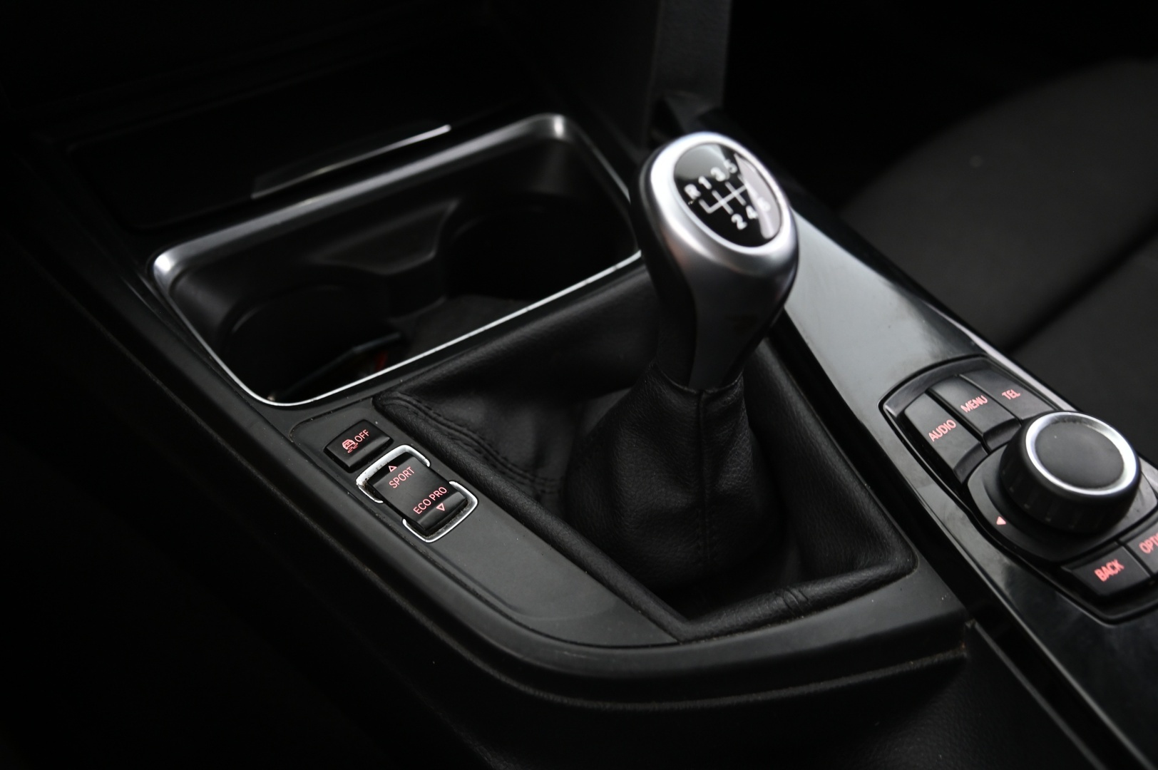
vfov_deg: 35.0
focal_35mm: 38
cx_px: 579
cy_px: 385
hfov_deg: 50.7
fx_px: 1221
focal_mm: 38
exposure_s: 1/10
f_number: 4
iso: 2000
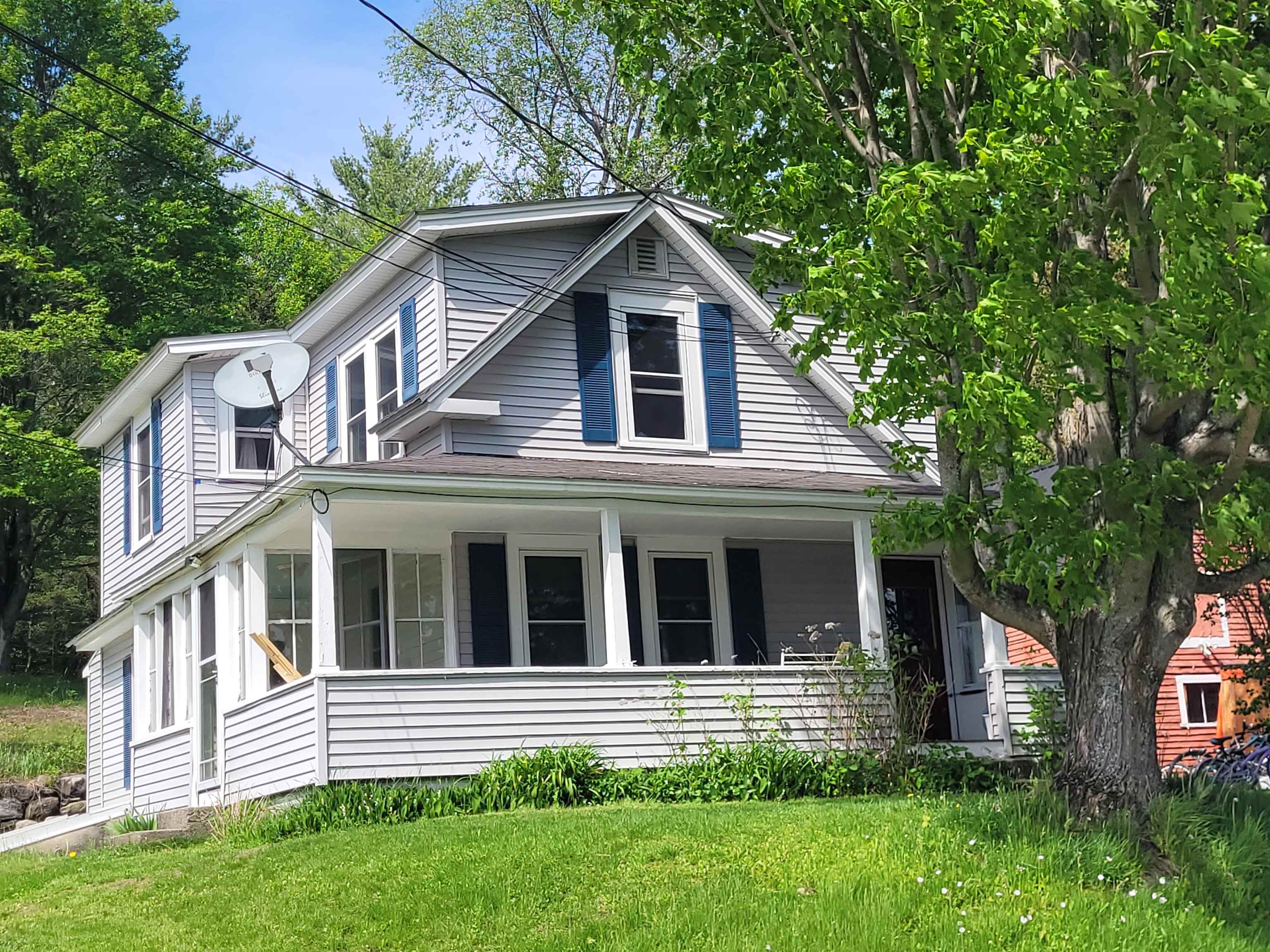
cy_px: 476
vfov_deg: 53.1
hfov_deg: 67.3
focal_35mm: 26
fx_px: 954
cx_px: 635
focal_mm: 5.4
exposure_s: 1/1414
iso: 40
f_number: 1.8
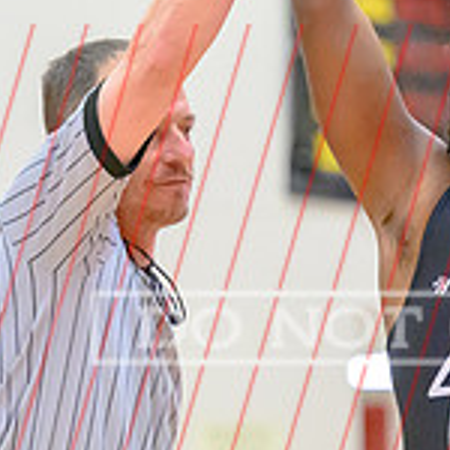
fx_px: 6192
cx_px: 494
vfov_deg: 4.2
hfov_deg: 4.2
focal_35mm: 421
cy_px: 339
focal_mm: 110
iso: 20000
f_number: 2.8
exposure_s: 1/640
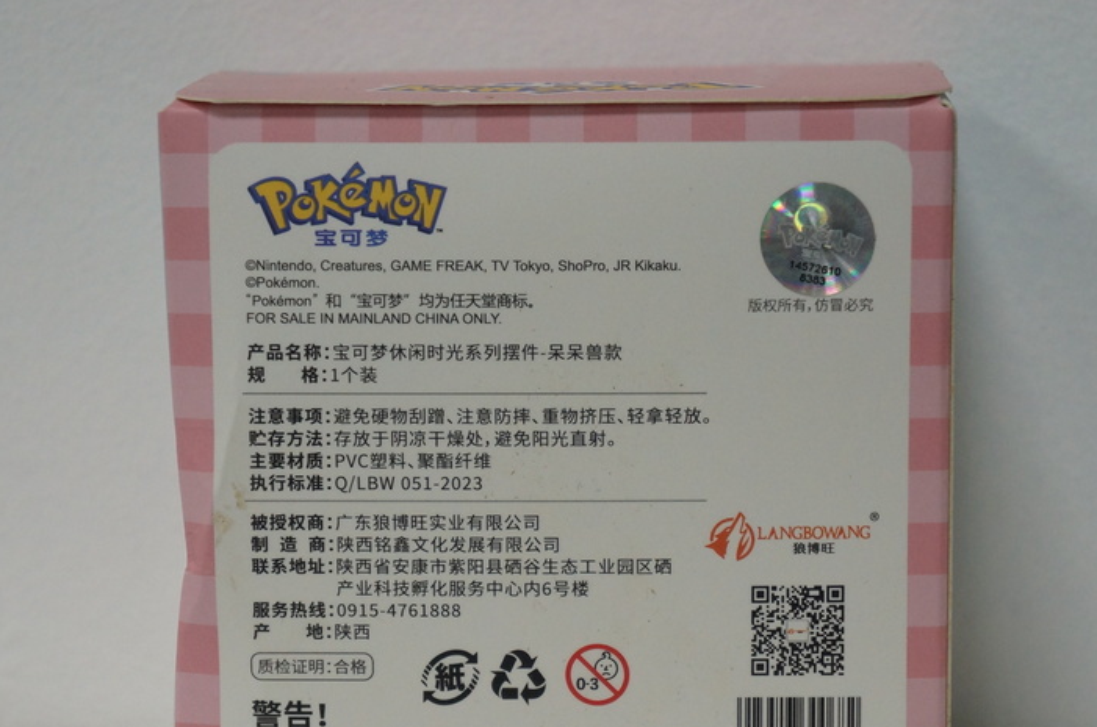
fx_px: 3581
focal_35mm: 118
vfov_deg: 11.6
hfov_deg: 17.4
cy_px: 469
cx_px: 554
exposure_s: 1/100
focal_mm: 55
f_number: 5.6
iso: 1250
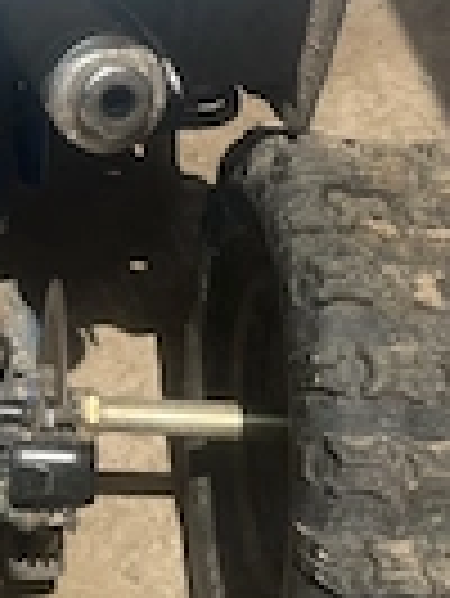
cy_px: -63
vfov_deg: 23.4
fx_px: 1350
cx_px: -54
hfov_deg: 18.2
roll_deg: +5.1
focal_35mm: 78
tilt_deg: -25.6
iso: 50
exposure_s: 1/6494
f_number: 1.6
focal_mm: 5.1
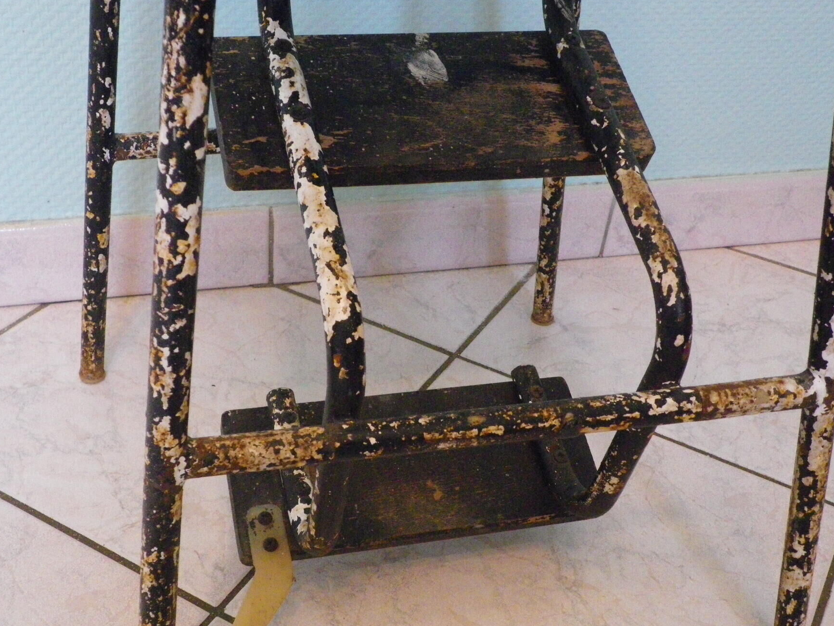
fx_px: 1084
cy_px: 355
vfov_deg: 32.1
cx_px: 385
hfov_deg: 42.0
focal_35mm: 45
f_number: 3
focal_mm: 6.9
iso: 800
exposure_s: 1/30
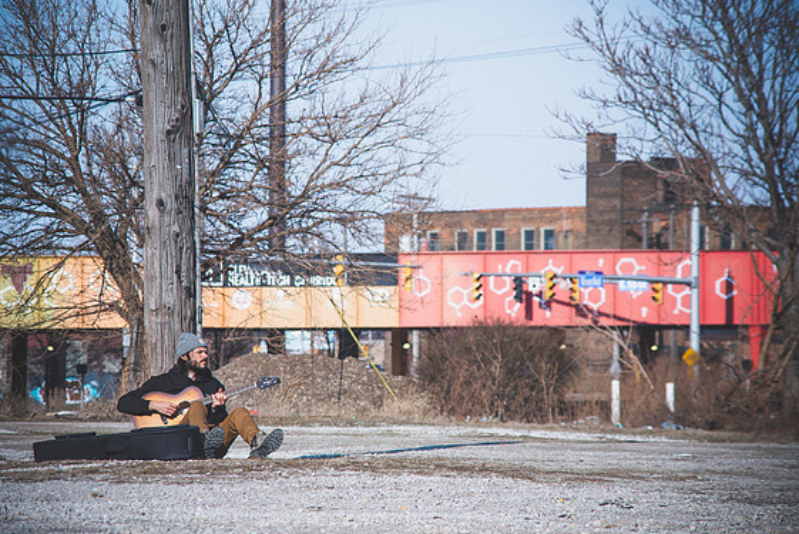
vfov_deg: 6.3
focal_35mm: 217
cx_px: 387
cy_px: 270
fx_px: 4820
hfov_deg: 9.5
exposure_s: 1/320
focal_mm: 210
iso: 125
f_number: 9
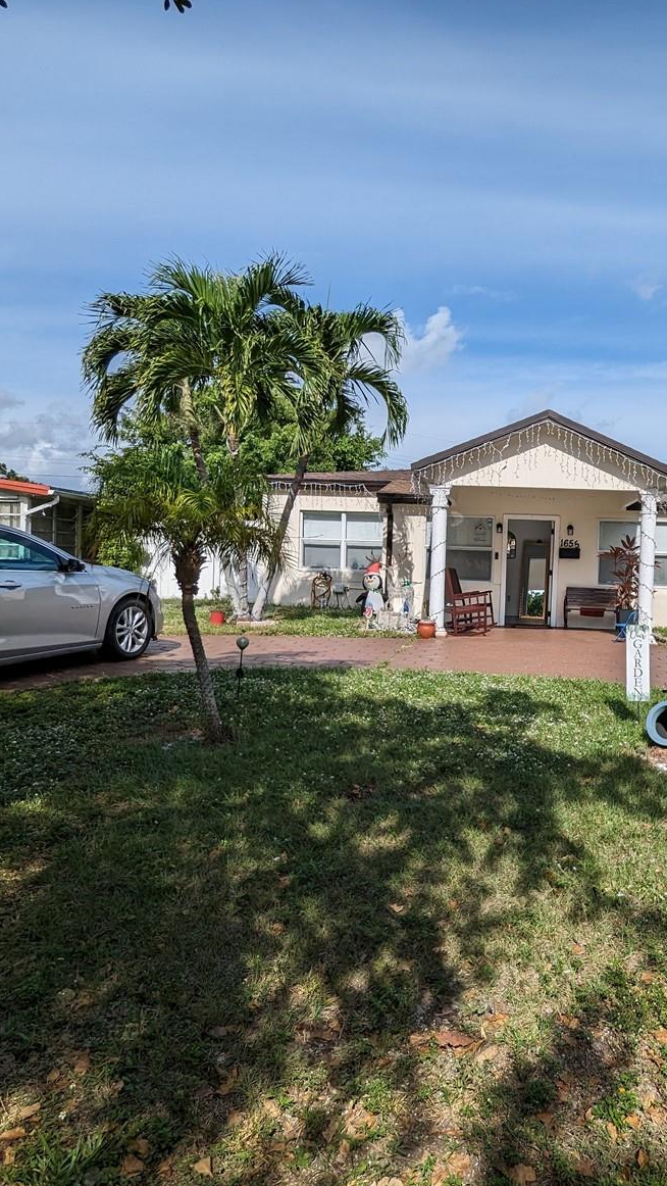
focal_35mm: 24
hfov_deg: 46.3
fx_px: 754
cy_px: 587
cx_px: 486
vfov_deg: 76.3
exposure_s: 1/2584
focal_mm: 2.35
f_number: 2.2
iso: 44
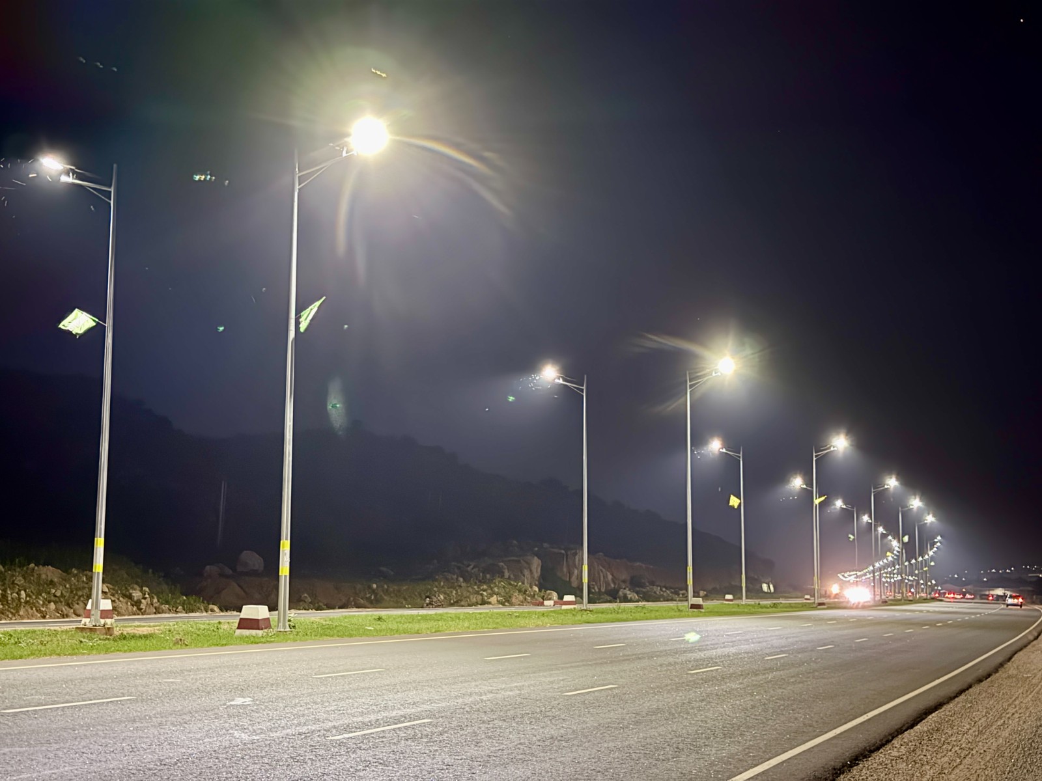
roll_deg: +0.2
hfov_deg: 39.7
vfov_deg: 30.3
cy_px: 390
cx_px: 521
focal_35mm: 48
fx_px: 1445
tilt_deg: +7.0
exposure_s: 1/9
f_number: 1.78
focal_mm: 6.76
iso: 800
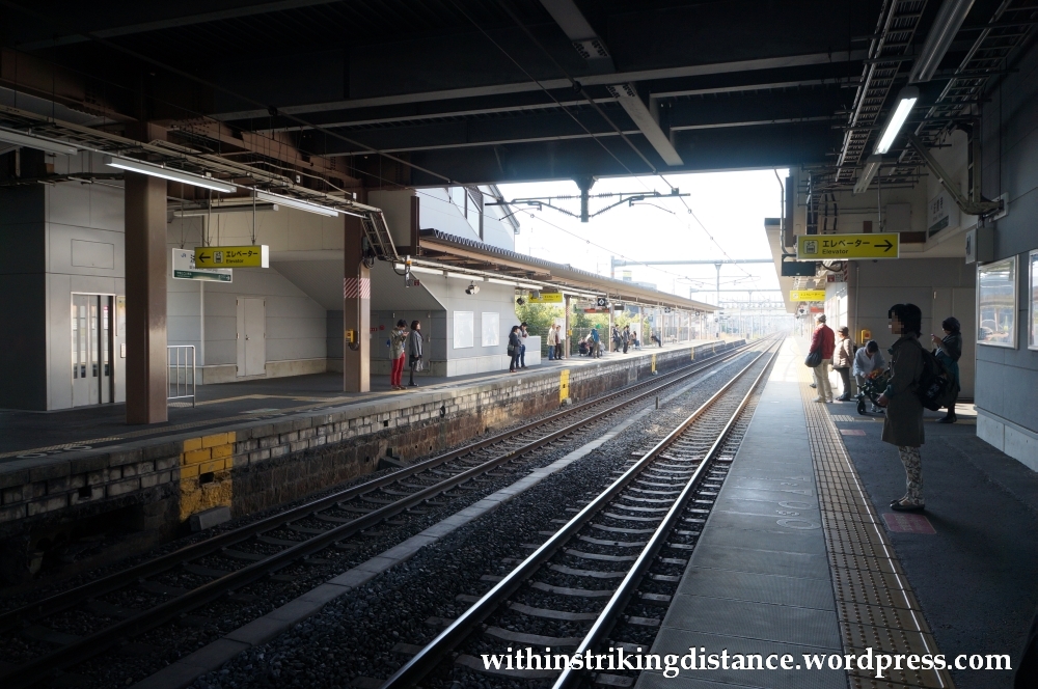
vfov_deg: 47.8
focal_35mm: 27
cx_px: 519
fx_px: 777
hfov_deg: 67.4
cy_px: 344
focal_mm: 18
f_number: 5.6
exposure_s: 1/125
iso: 200
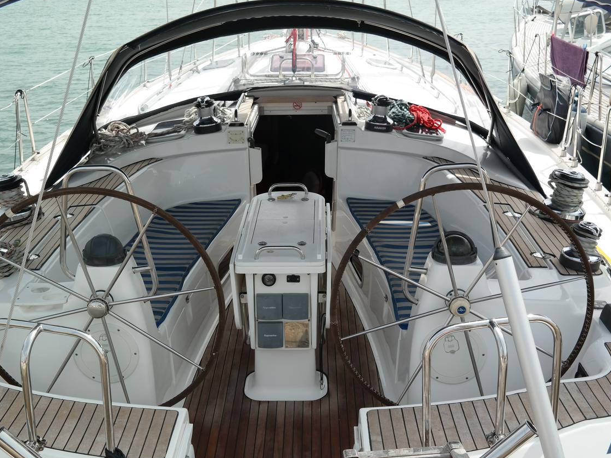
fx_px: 741
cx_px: 298
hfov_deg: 44.8
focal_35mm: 42
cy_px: 232
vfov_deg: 34.4
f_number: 5.6
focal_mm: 25
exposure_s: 1/250
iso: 100
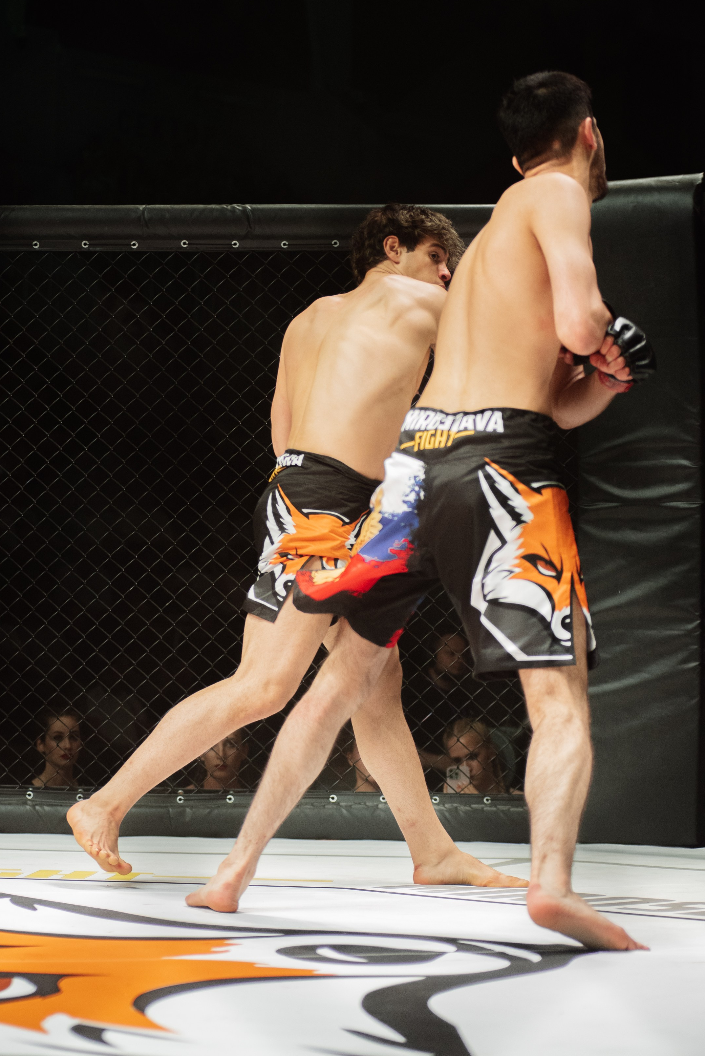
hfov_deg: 15.7
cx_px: 328
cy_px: 517
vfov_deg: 23.4
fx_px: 2553
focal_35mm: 87
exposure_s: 1/640
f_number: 4
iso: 2000
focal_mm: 80
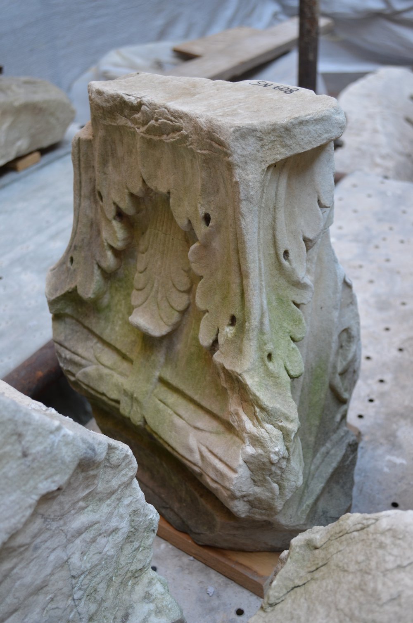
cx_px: 206
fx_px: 726
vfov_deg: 46.5
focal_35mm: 42
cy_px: 312
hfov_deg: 31.8
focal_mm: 28
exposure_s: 1/80
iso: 400
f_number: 4.5
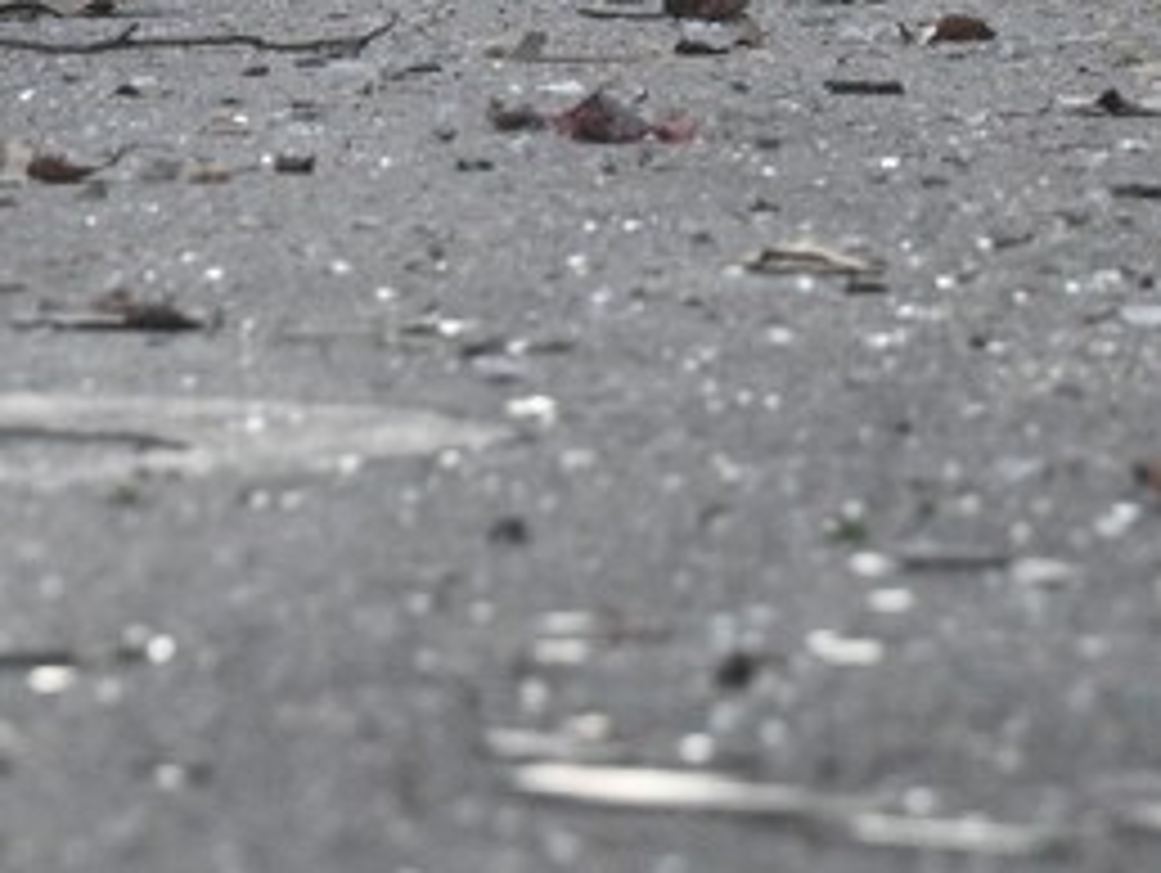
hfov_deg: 1.6
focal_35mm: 1207
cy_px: -1098
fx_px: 40520
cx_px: 950
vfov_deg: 1.2
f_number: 3.5
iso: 2000
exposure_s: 1/800
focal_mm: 180
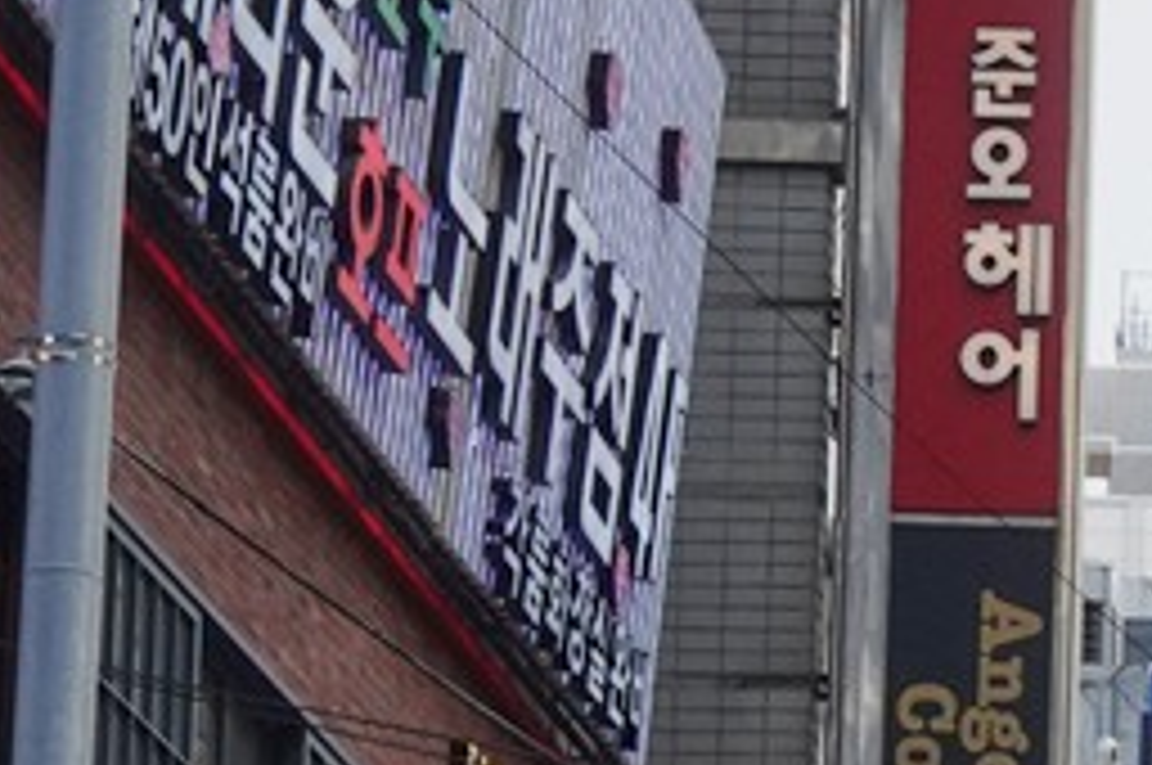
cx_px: 2876
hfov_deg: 7.0
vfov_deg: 4.9
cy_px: 1436
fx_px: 8757
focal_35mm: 274
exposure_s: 1/100
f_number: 16
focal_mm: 35
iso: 1250
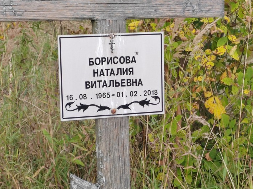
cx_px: 128
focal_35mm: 105
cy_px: 106
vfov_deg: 14.1
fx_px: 767
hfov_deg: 18.7
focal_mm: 5.52
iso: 100
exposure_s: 1/380
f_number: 1.9
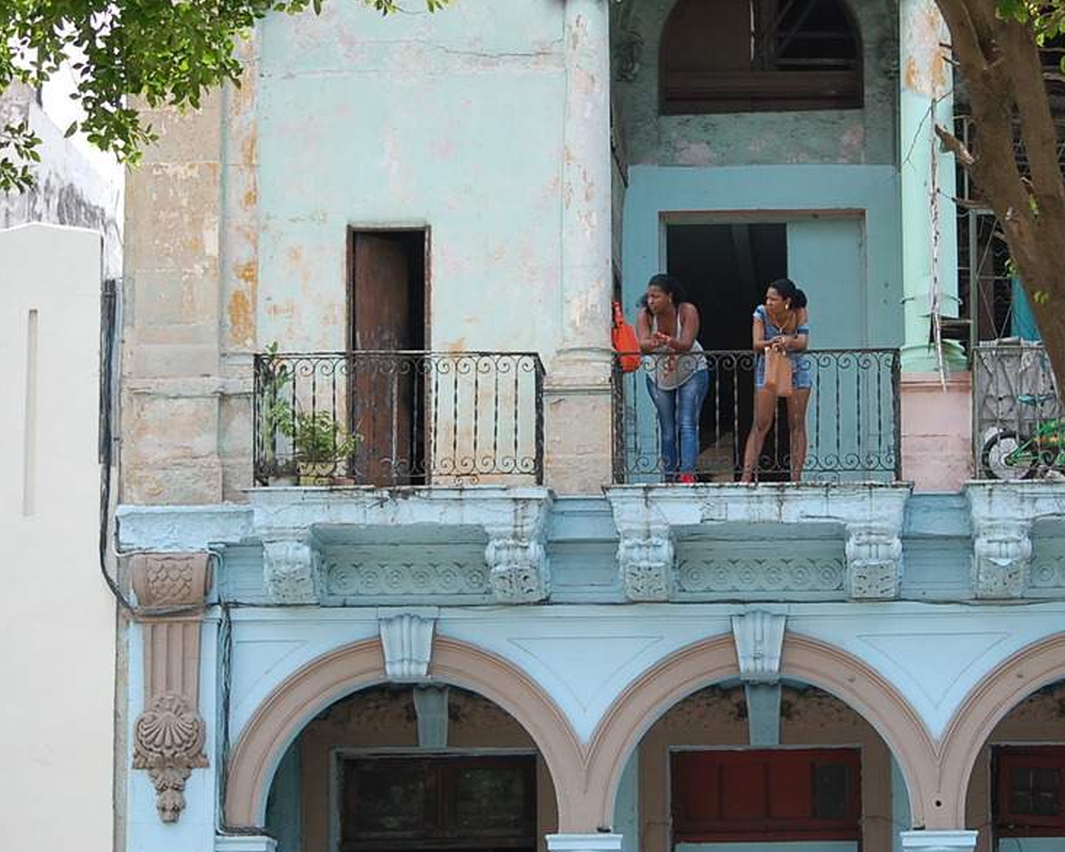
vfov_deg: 12.6
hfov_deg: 15.7
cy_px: 402
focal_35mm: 122
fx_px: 3846
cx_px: 727
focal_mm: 62
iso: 400
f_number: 5.6
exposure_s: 1/500
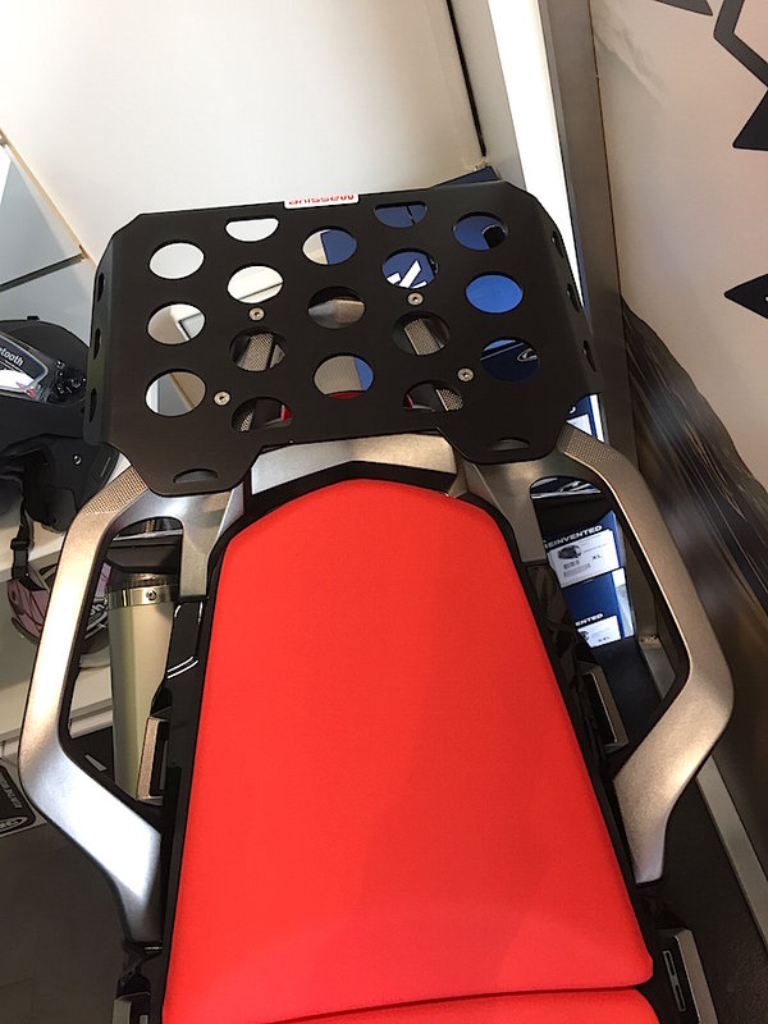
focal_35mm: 29
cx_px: 384
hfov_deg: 48.2
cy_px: 512
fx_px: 858
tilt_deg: -48.7
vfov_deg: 61.7
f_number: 2.2
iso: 32
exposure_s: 1/30
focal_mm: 4.15
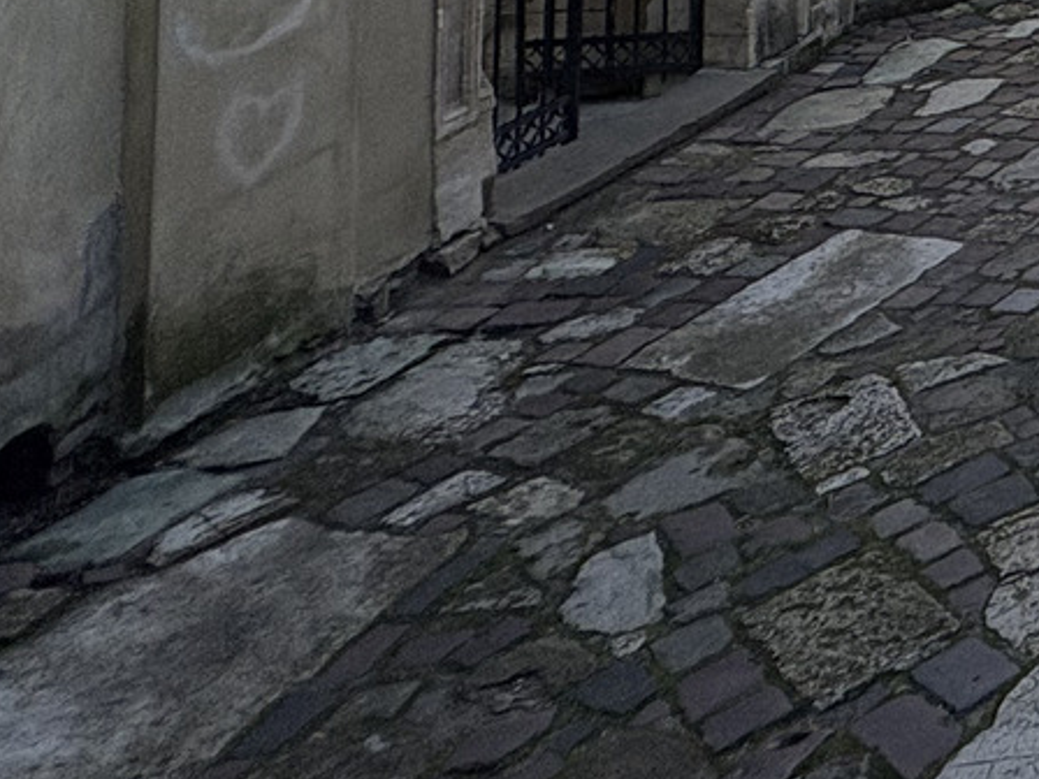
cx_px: 1777
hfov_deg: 23.6
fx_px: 1501
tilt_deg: +4.0
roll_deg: +0.9
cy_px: -549
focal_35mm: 50
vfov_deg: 21.4
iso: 40
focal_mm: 2.22
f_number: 2.2
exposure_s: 1/899
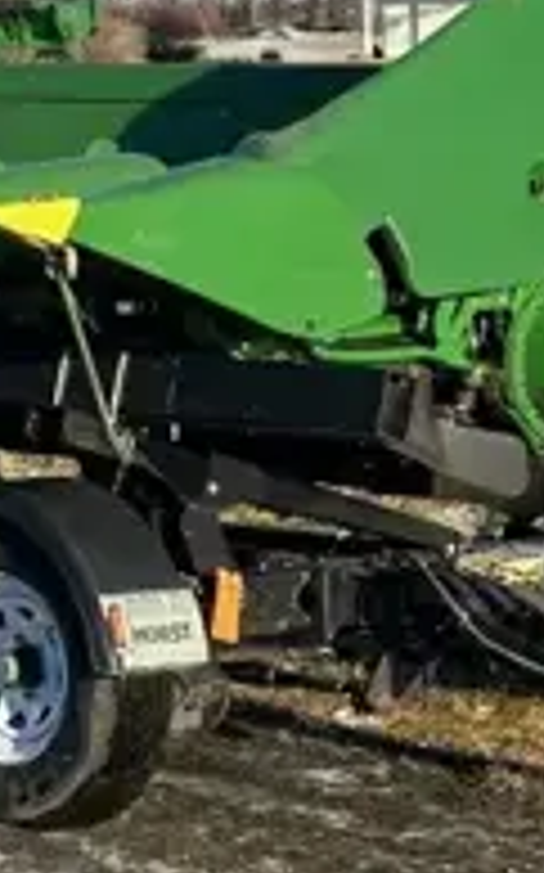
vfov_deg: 12.4
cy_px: 171
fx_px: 3991
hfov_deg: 7.6
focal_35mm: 168
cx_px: -445
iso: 64
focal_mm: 6.86
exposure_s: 1/3731
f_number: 1.78
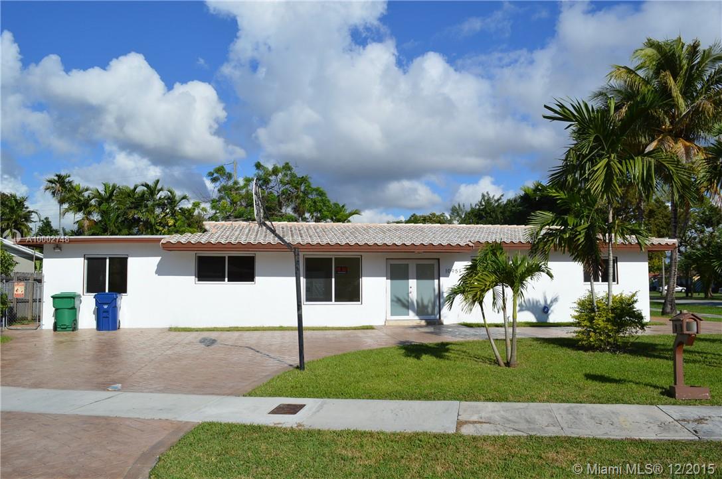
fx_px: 541
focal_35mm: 27
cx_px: 361
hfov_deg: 67.4
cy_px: 240
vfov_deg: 47.8
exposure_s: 1/320
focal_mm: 18
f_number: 9
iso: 100
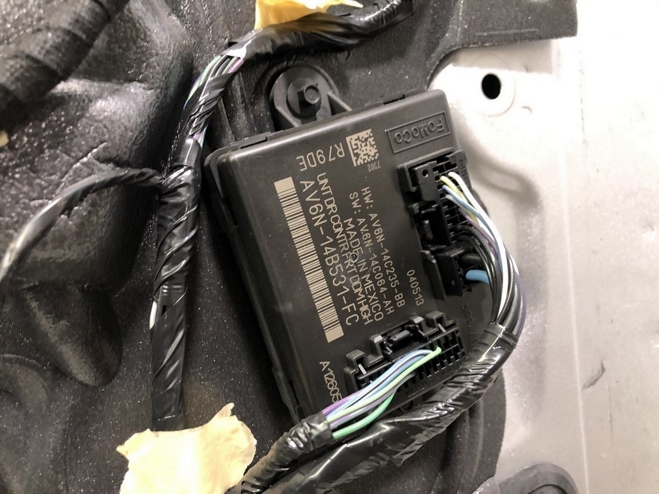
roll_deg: -1.3
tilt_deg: -31.8
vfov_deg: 49.7
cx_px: 330
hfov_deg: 63.4
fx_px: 533
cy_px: 247
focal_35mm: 28
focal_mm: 4
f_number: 1.8
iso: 100
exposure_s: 1/17
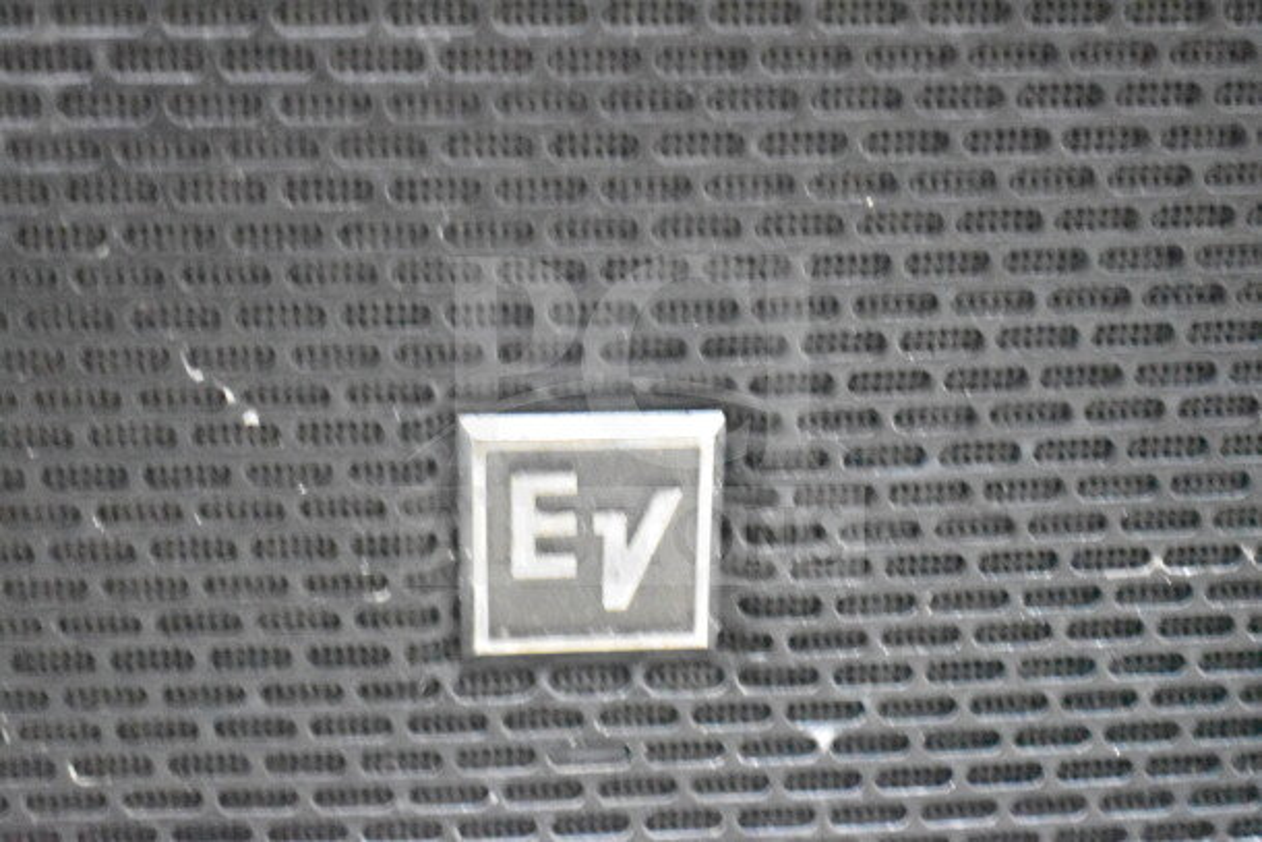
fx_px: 1999
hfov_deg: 35.0
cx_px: 631
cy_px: 421
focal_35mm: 57
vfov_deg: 23.8
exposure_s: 1/40
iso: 25600
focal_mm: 38
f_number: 4.8
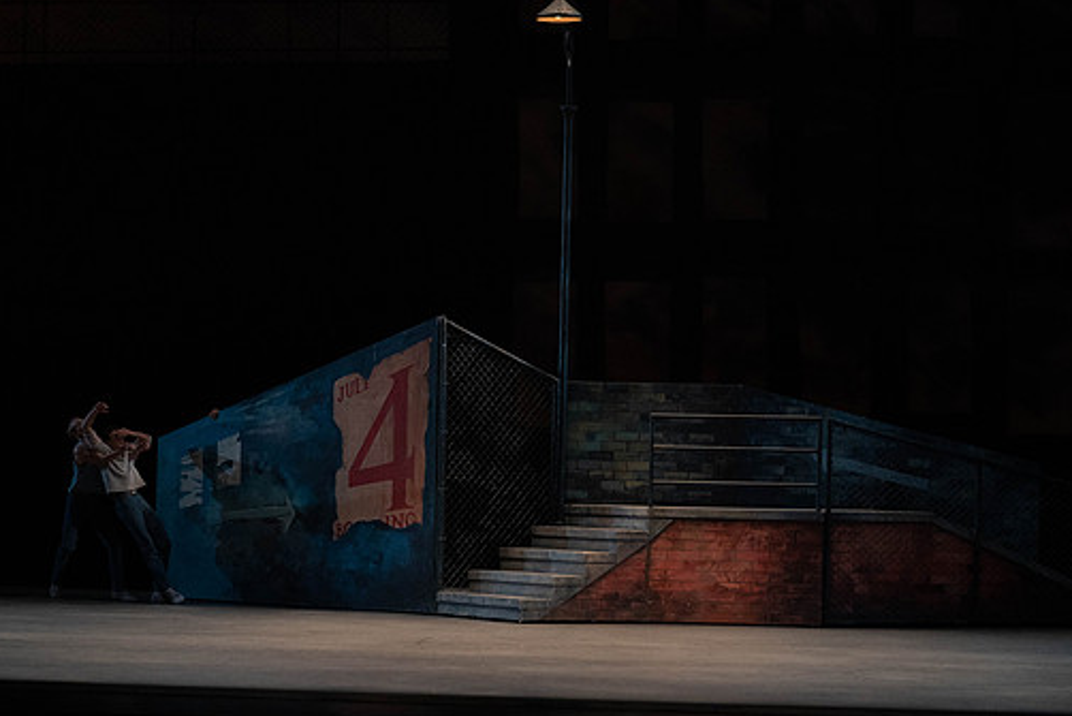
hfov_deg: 18.3
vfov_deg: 12.2
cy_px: 362
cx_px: 476
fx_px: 3336
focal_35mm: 112
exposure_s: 1/400
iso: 3200
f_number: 4.5
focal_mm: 97
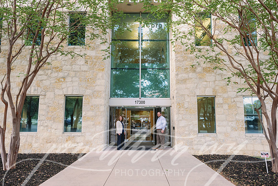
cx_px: 139
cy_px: 93
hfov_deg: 65.5
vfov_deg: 46.4
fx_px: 216
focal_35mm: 28
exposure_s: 1/125
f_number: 5
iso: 640
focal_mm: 28
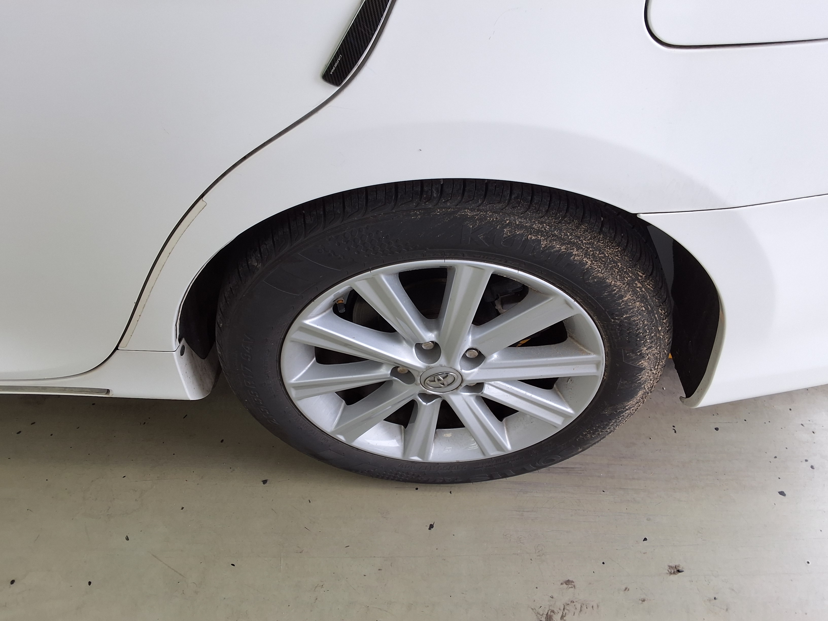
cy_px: 310
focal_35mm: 28
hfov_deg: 63.4
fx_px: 670
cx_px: 414
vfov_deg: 49.7
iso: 50
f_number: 1.9
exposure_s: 1/120
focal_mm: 2.91
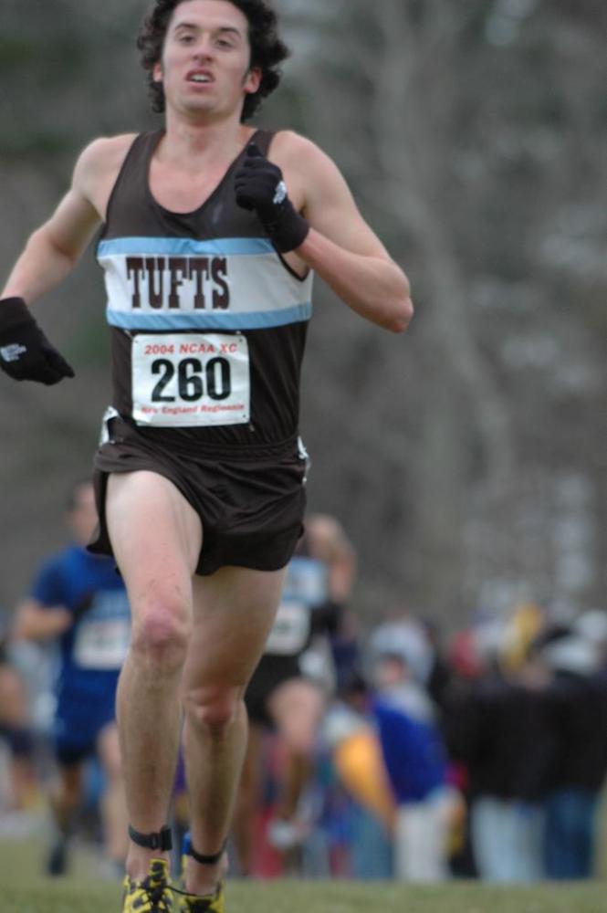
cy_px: 456
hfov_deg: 4.6
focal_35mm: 300
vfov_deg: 6.9
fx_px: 7600
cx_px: 304
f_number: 4
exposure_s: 1/800
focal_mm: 200
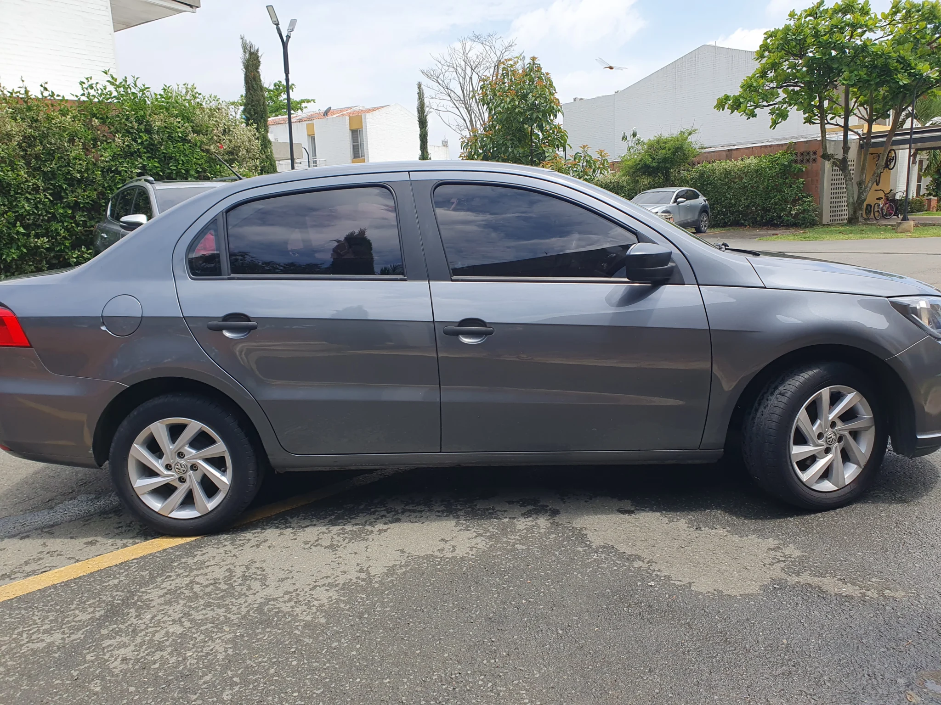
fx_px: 707
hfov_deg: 67.3
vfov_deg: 53.1
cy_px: 352
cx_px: 470
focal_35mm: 26
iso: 50
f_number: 2.4
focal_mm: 4.32
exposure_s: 1/1292
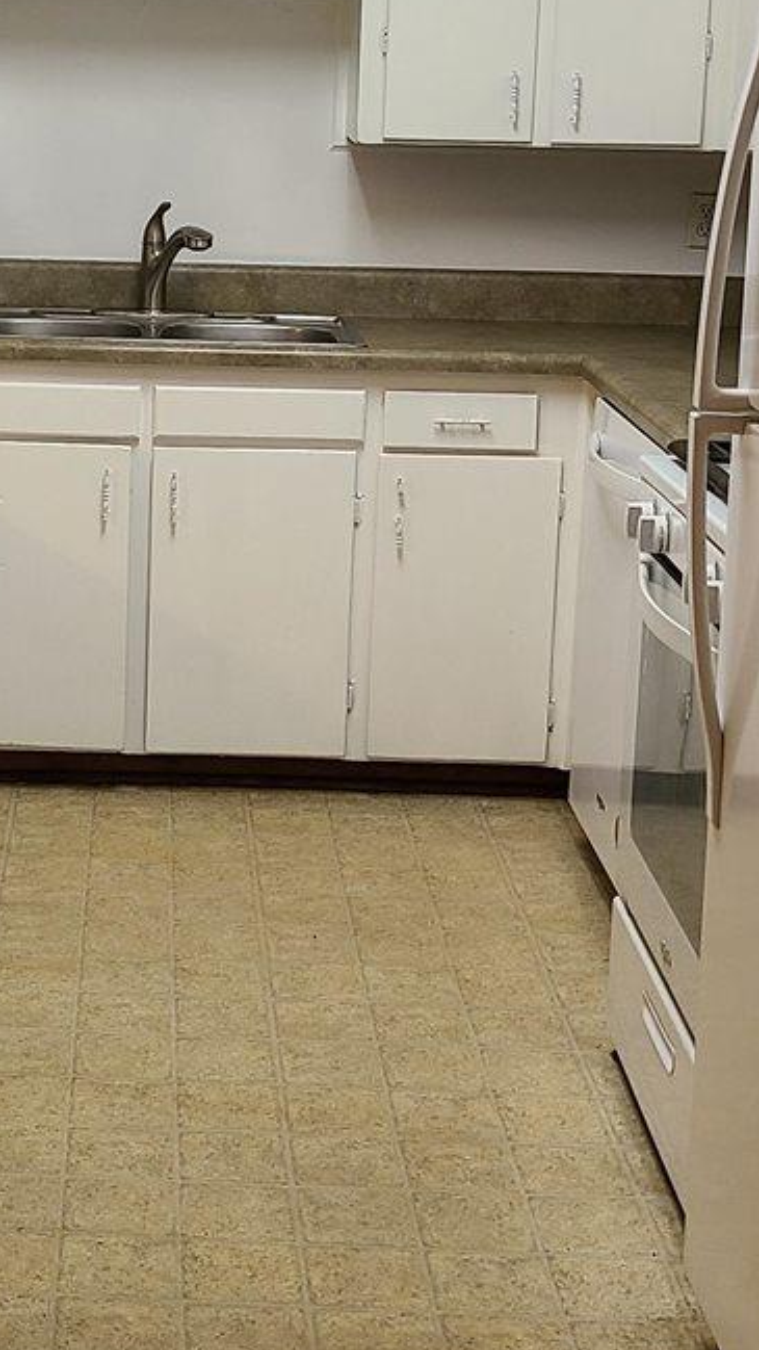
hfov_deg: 17.8
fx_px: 2397
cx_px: 110
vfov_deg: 31.1
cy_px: 406
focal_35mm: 67
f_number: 1.8
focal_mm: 5.4
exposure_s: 1/60
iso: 125
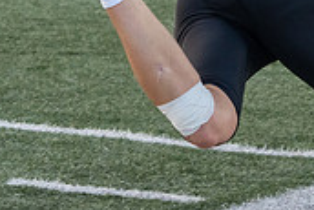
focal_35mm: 361
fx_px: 3151
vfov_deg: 3.8
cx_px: 298
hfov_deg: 5.7
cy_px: -120
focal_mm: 100
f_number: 5.6
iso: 2500
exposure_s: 1/1000
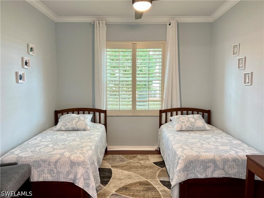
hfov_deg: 67.3
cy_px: 99
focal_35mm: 26
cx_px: 132
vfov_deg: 53.1
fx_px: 198
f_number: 1.5
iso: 125
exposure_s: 1/63
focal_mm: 5.7
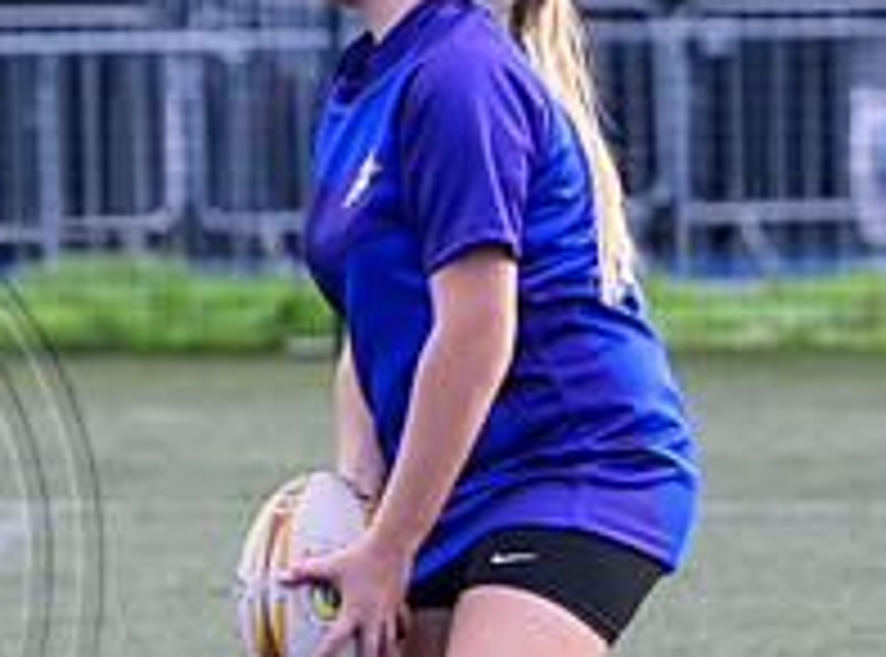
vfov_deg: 2.5
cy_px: 449
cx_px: -54
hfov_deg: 3.4
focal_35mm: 581
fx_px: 14808
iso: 1600
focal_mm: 165
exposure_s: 1/1250
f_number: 4.5
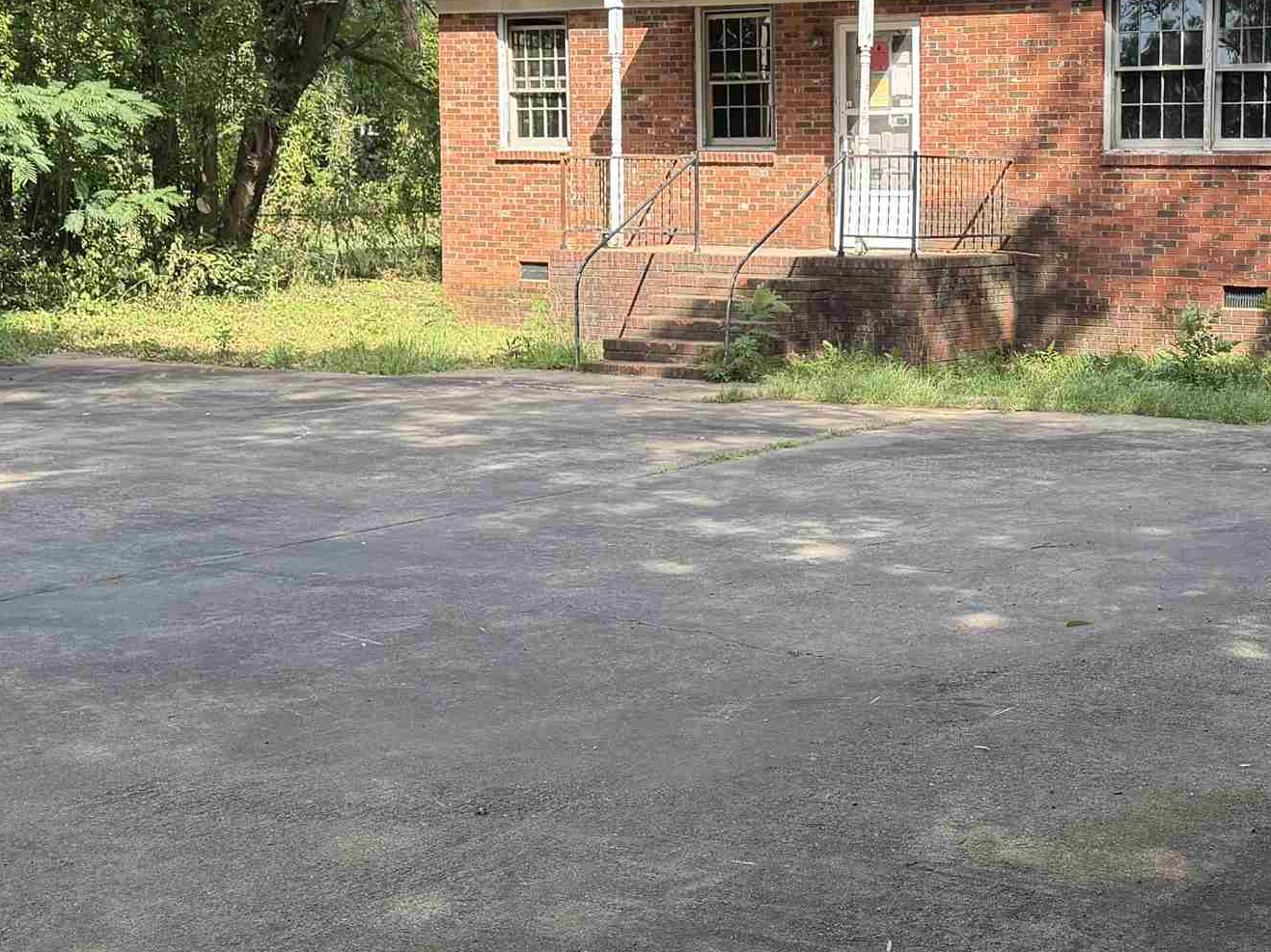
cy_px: 357
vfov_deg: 26.0
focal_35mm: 56
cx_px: 940
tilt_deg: -5.4
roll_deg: -0.8
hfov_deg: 33.7
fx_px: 2056
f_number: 1.78
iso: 100
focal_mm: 6.76
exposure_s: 1/1005
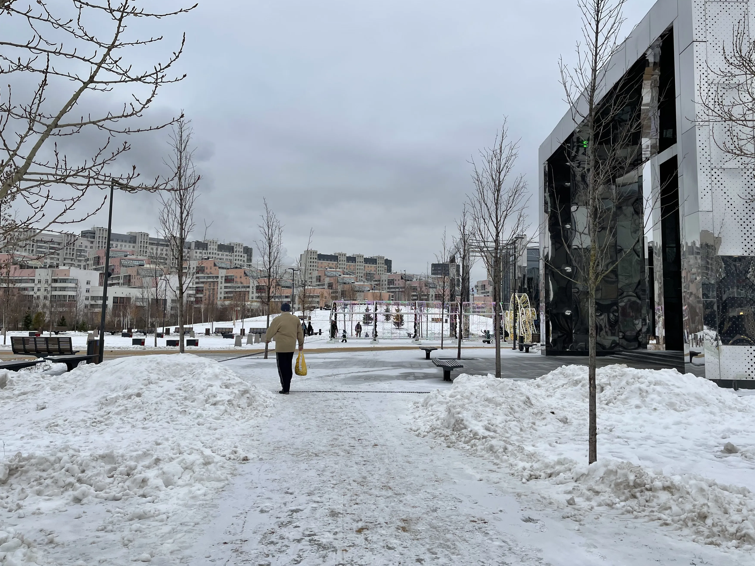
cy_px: 251
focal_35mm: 30
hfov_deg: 59.9
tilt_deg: +7.4
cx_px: 404
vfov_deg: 46.7
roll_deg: -0.5
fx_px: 654
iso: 32
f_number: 1.6
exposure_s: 1/452
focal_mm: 5.1
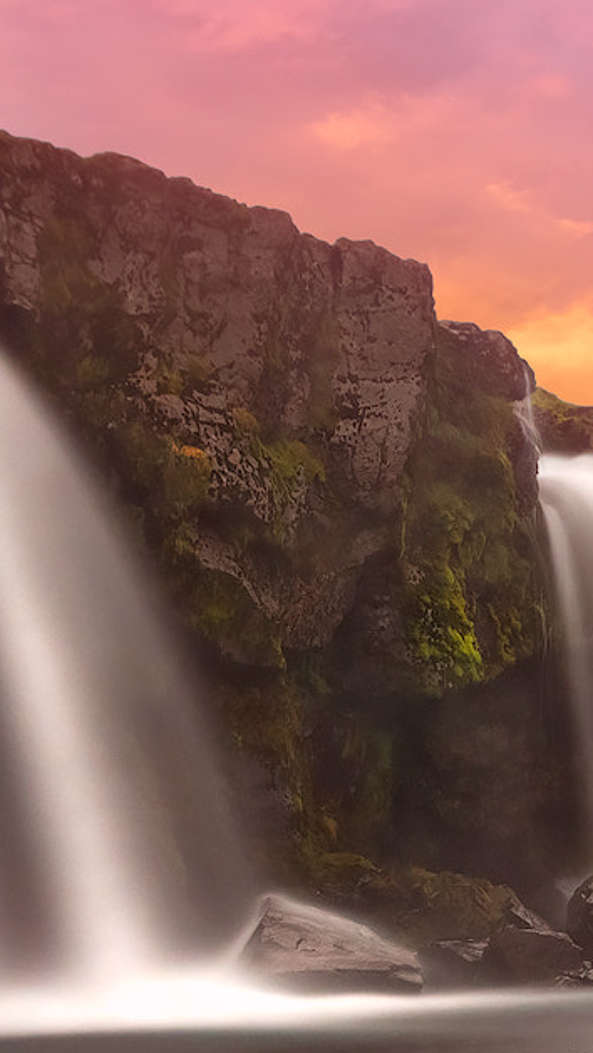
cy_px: 534
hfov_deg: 20.4
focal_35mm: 48
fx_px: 1341
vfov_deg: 42.9
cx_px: 948
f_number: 9
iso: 400
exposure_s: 30
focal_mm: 16
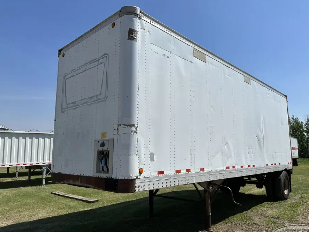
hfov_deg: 67.2
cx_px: 166
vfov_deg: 53.1
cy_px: 122
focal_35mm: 26
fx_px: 232
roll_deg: -1.0
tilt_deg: +5.7
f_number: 1.78
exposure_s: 1/8929
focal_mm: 6.86
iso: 80
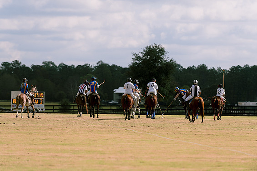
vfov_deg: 8.9
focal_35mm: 154
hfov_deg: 13.3
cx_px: 128
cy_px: 87
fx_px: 1100
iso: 200
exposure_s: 1/3200
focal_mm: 150
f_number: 4
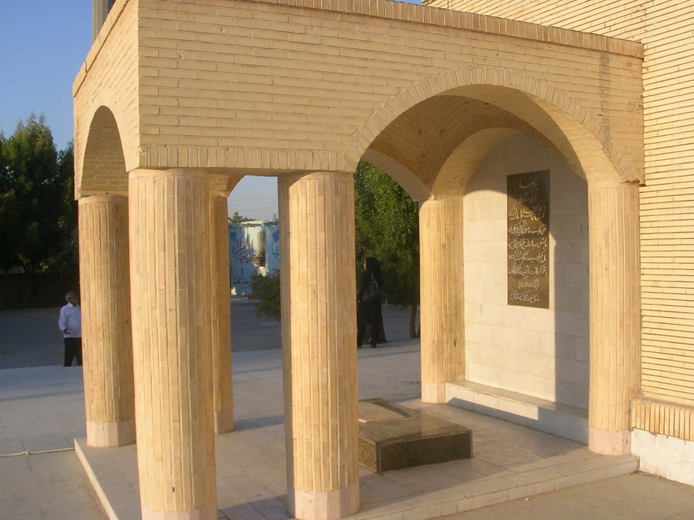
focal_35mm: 39
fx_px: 782
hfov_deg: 47.9
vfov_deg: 36.8
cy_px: 258
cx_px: 338
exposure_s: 1/158
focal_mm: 5.8
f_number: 5.6
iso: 50
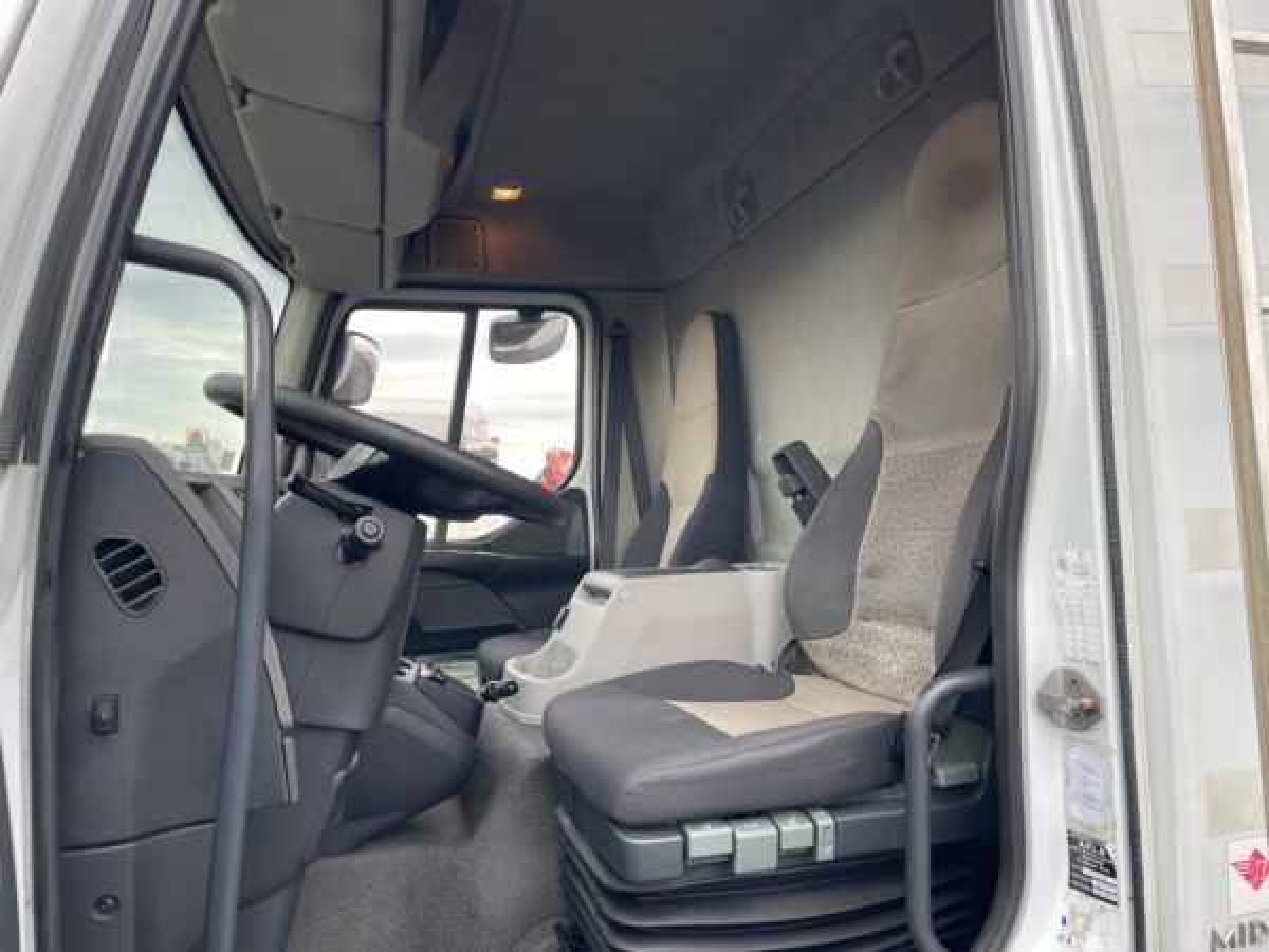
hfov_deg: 67.3
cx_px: 634
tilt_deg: +1.0
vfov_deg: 53.1
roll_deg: +2.3
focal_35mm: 26
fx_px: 953
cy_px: 476
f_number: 1.6
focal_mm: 4.2
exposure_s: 1/128
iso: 32
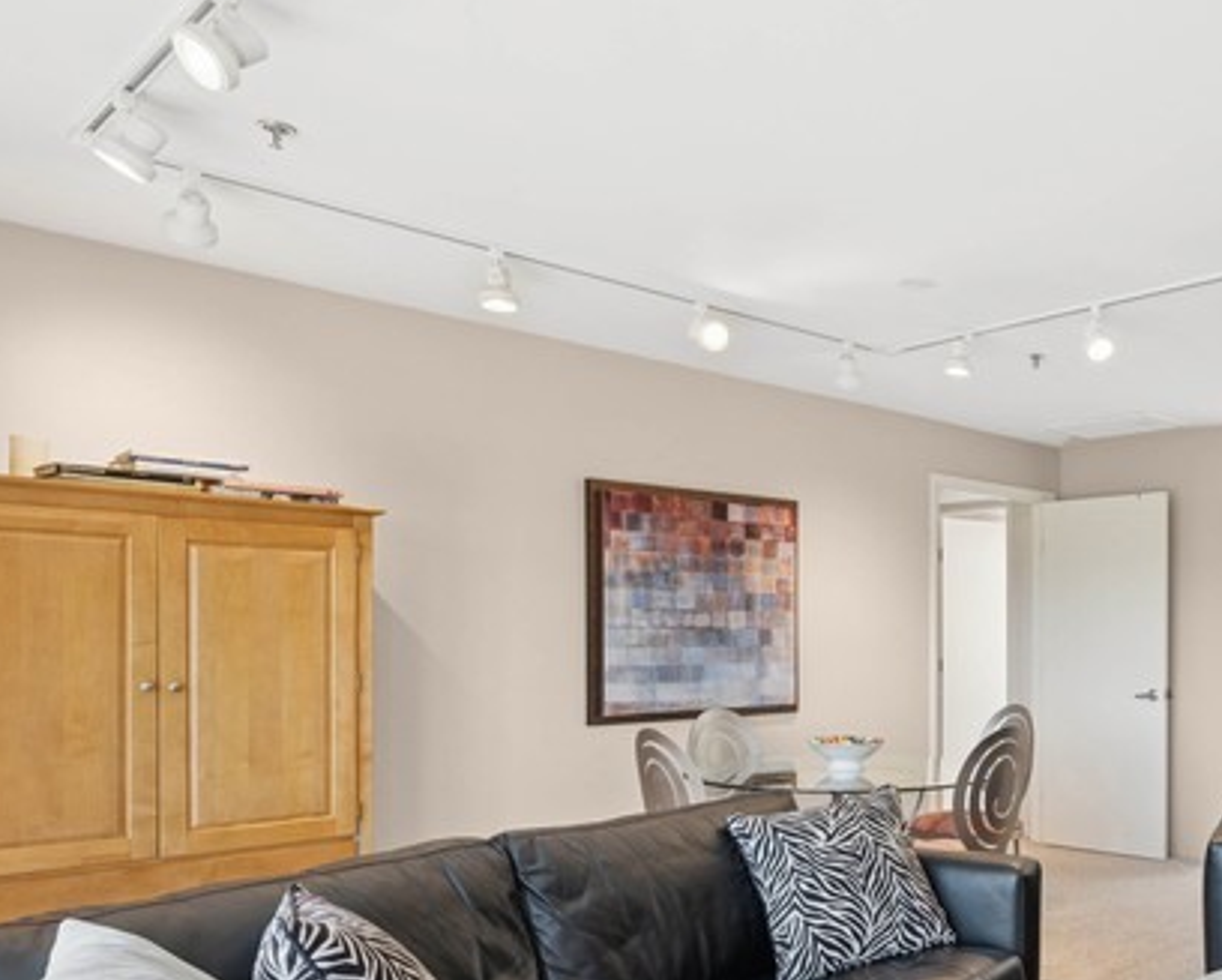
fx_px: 1122
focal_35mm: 31
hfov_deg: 49.6
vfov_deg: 46.4
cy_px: 656
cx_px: 1141
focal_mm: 15
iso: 200
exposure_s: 1/6
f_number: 9
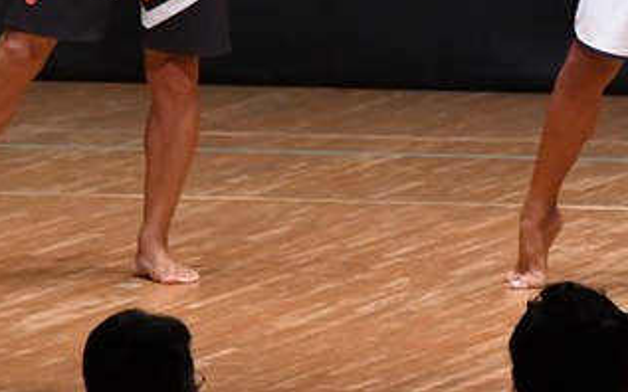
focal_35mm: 672
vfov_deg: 2.0
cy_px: -107
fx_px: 11499
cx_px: 476
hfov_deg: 3.1
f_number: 5.6
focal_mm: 180
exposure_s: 1/400
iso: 6400
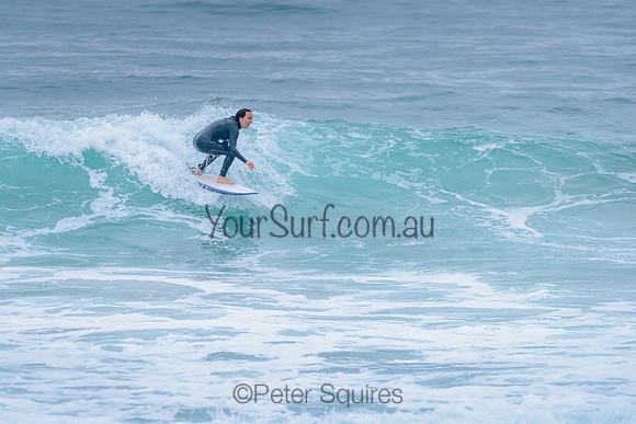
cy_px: 184
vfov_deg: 2.2
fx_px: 10829
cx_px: 249
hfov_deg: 3.4
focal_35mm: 613
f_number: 5.6
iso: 1600
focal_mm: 500
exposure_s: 1/2000
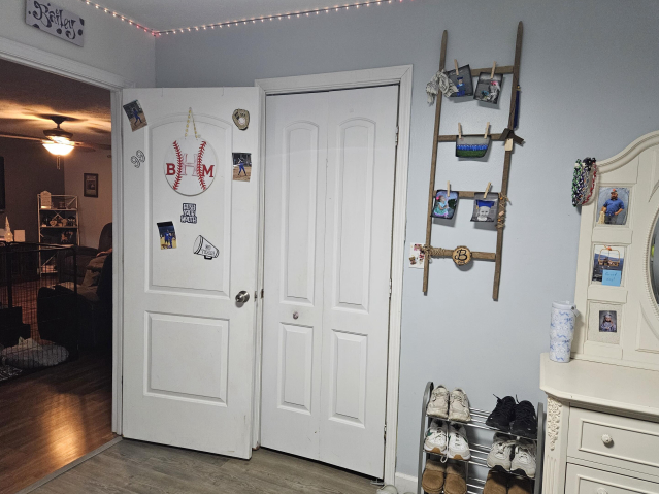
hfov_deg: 71.6
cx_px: 328
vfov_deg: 56.8
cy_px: 254
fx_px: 457
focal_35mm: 24
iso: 640
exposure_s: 1/120
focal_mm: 5.4
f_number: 1.8
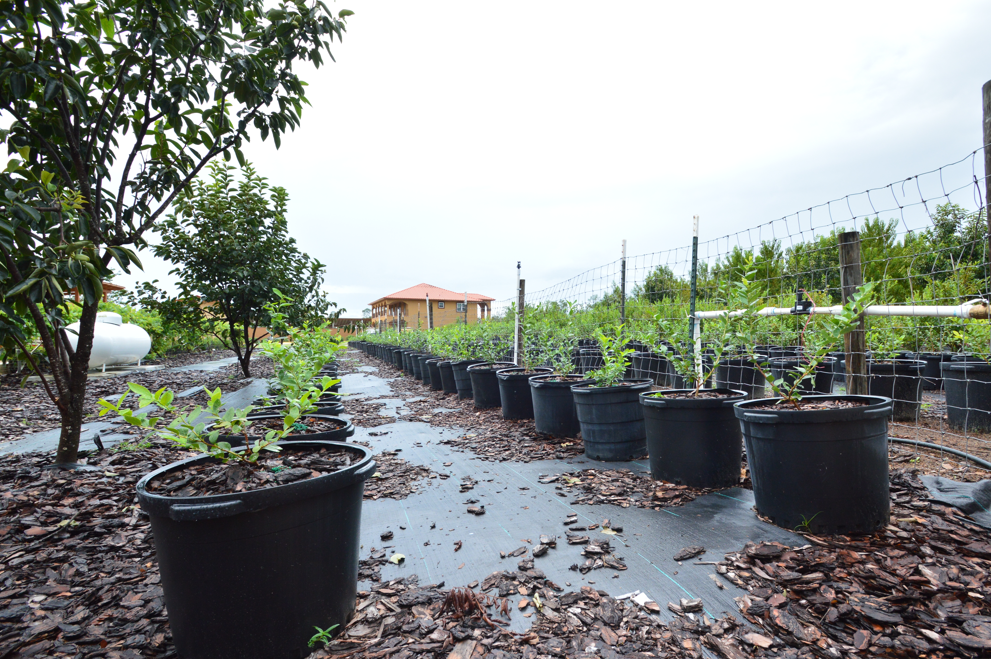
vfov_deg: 70.3
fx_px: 468
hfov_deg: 93.2
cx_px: 522
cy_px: 320
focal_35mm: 17
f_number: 9
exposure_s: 1/100
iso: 400
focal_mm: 10
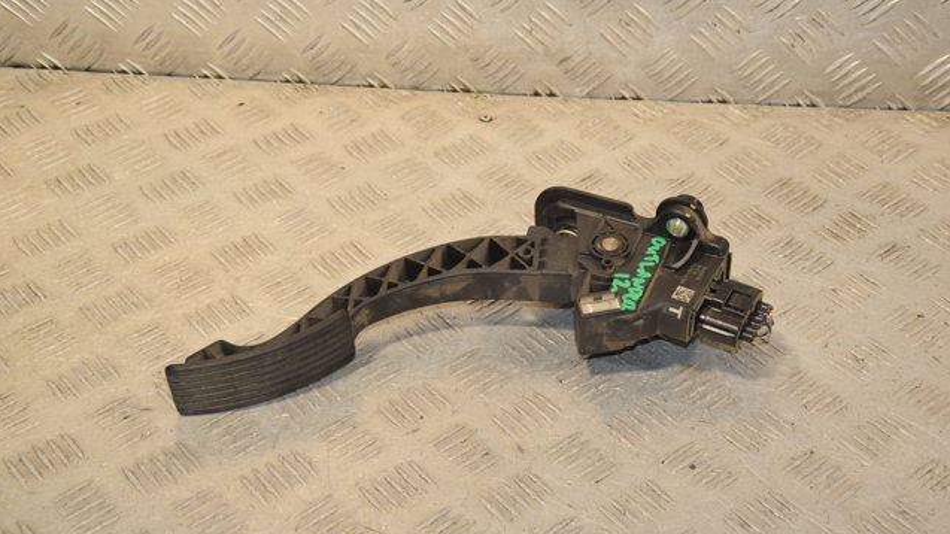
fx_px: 1511
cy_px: 268
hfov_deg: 34.9
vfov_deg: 20.0
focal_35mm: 60
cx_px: 474
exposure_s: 1/200
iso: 800
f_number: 8
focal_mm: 38
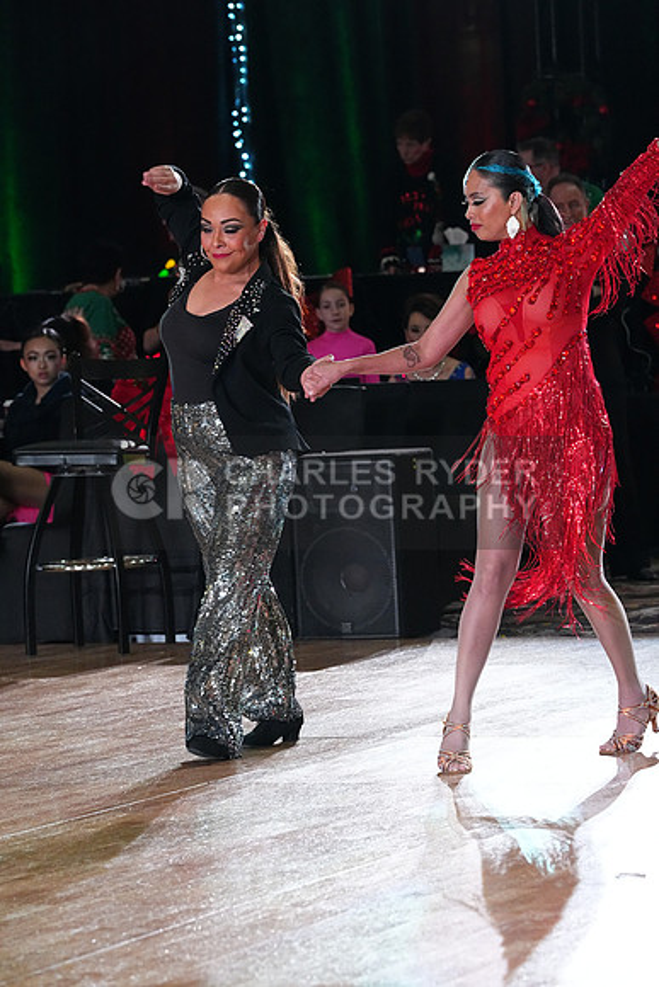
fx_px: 4555
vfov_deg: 12.4
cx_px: 330
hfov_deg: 8.3
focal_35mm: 166
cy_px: 494
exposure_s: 1/400
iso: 8000
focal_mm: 166
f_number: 6.3
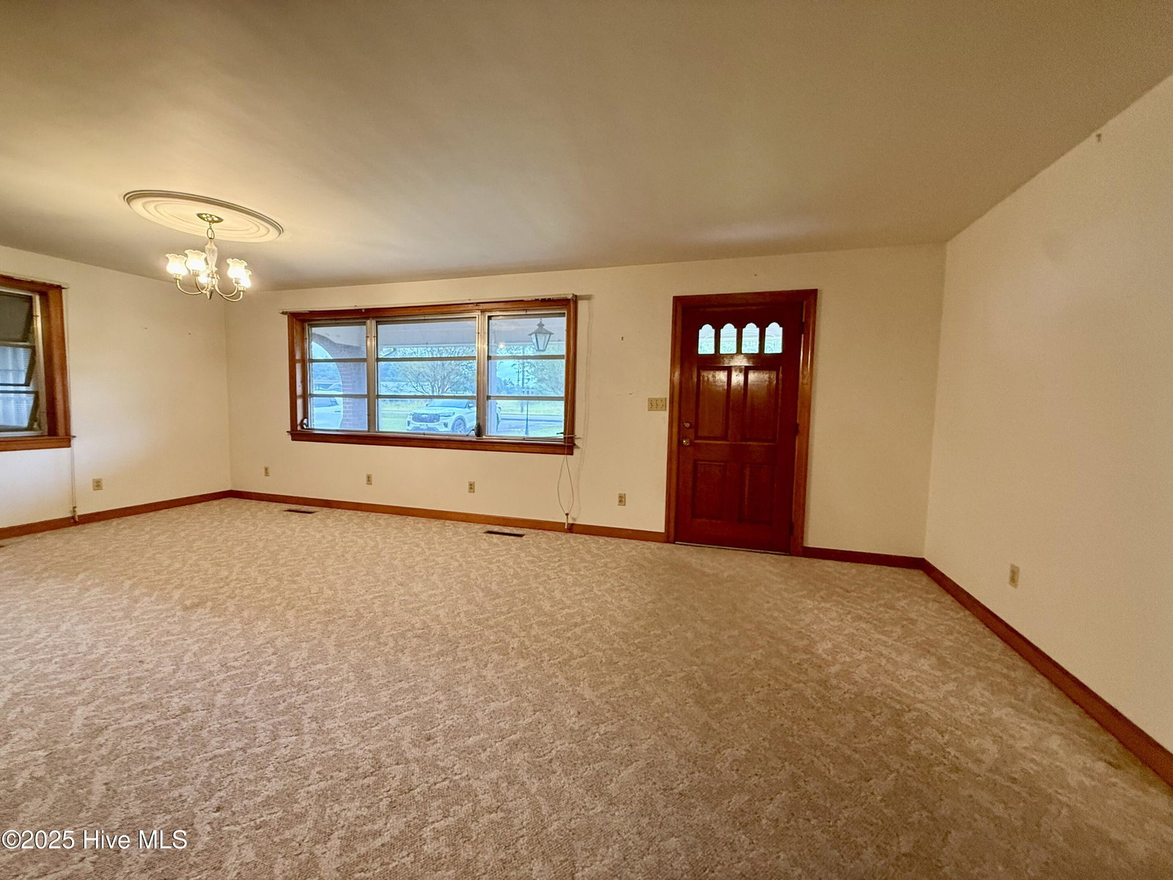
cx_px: 586
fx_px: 474
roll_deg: -0.3
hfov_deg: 102.1
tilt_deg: -5.3
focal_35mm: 14
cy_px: 440
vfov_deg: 85.7
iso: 400
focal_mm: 2.22
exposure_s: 1/60
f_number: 2.2
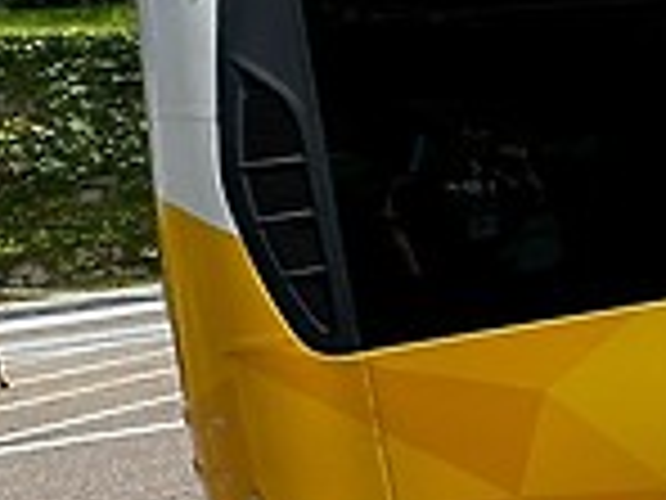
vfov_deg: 21.6
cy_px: 198
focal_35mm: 68
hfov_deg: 19.8
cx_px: 1238
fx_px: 1308
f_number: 2.2
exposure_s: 1/1795
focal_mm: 2.22
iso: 50
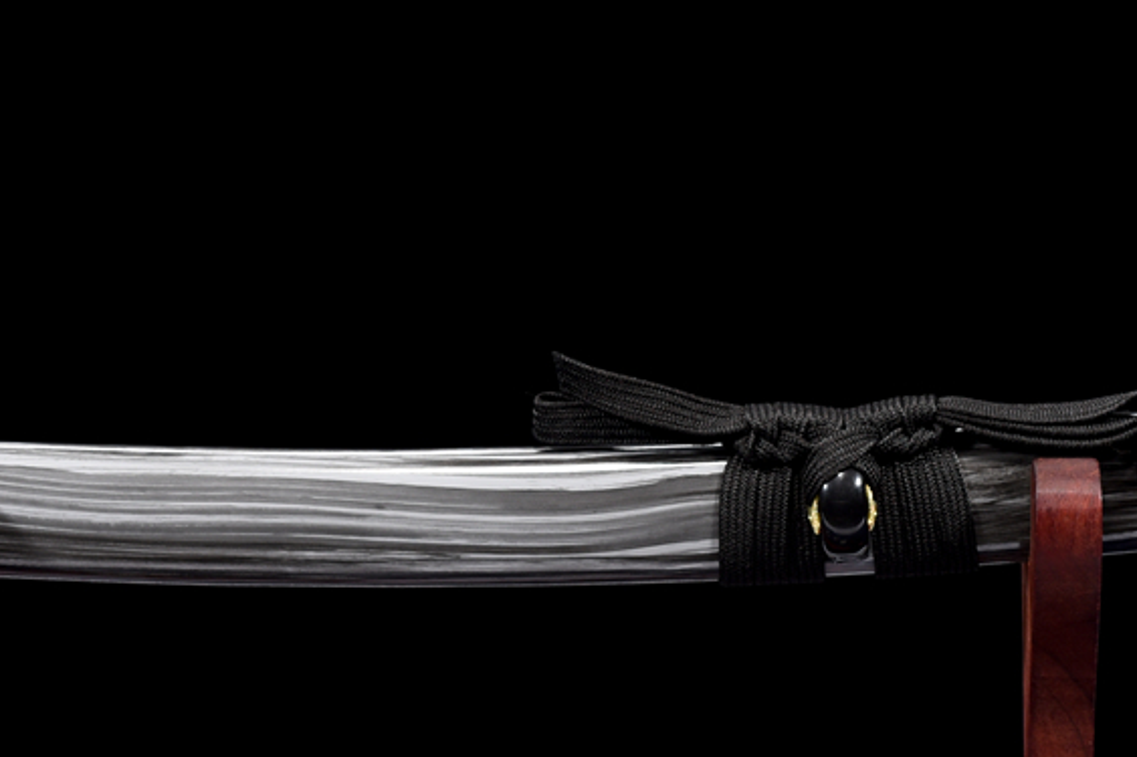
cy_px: 730
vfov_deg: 8.5
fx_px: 5052
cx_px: 525
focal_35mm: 160
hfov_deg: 12.8
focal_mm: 60
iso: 100
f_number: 7.1
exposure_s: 1/100
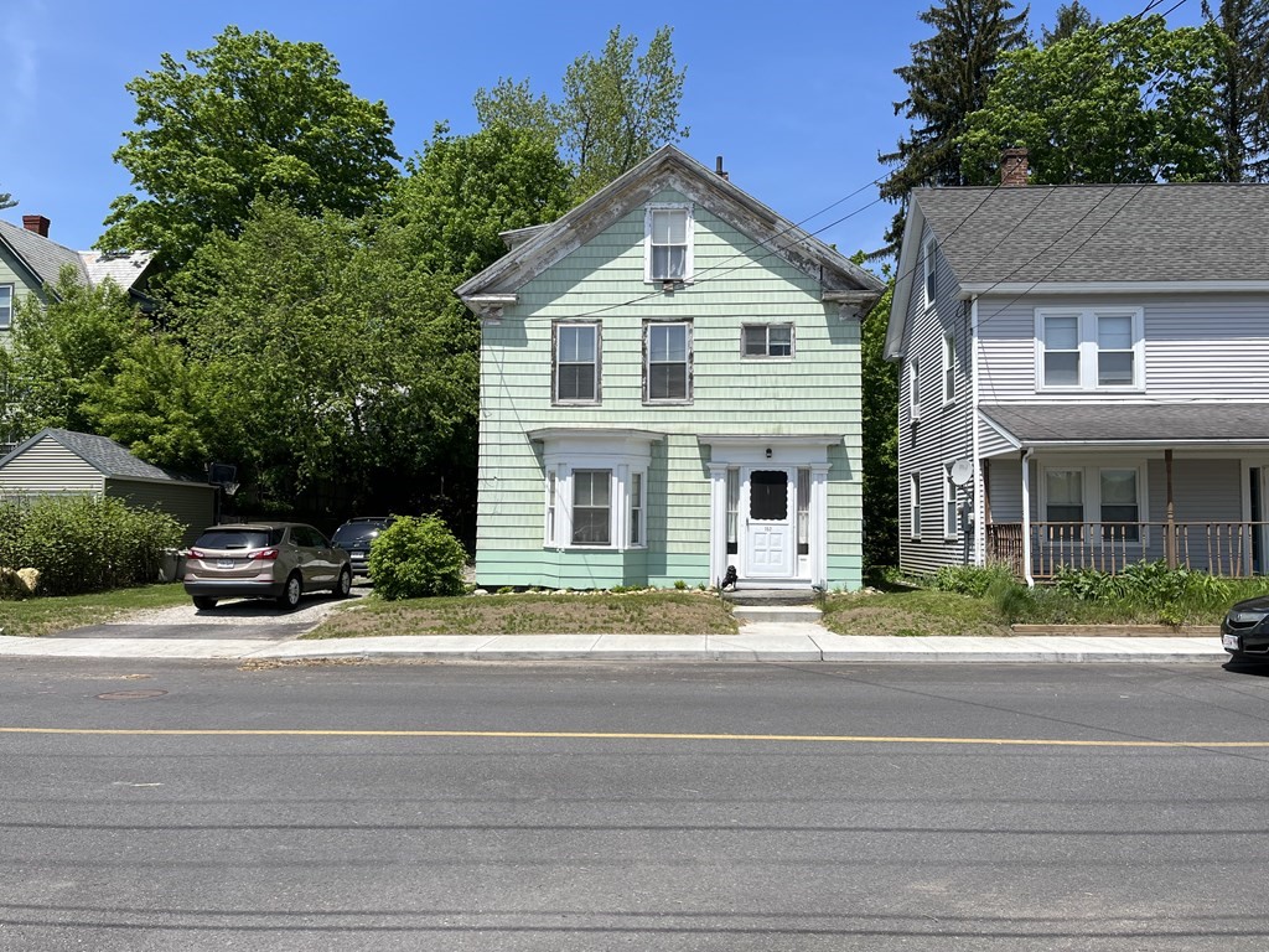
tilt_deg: +2.3
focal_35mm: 26
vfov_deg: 53.1
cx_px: 634
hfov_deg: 67.3
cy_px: 476
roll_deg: -0.4
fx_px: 953
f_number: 1.6
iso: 50
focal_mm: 5.1
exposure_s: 1/4016
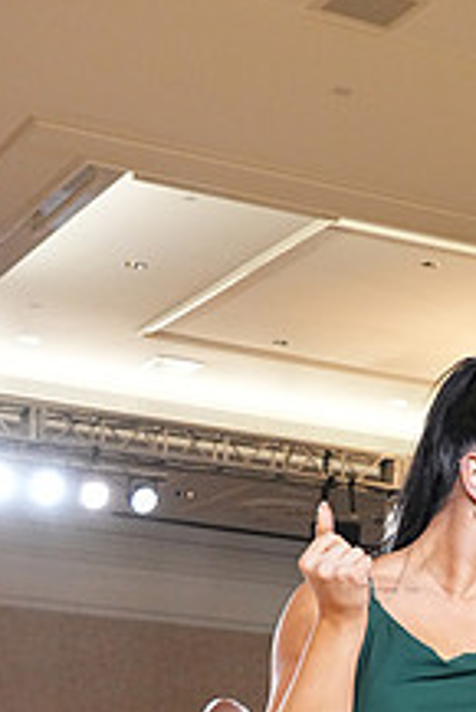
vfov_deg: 19.5
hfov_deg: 13.6
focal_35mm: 99
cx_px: 484
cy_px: 827
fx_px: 1960
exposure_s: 1/200
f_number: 6.3
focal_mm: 37
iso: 5000
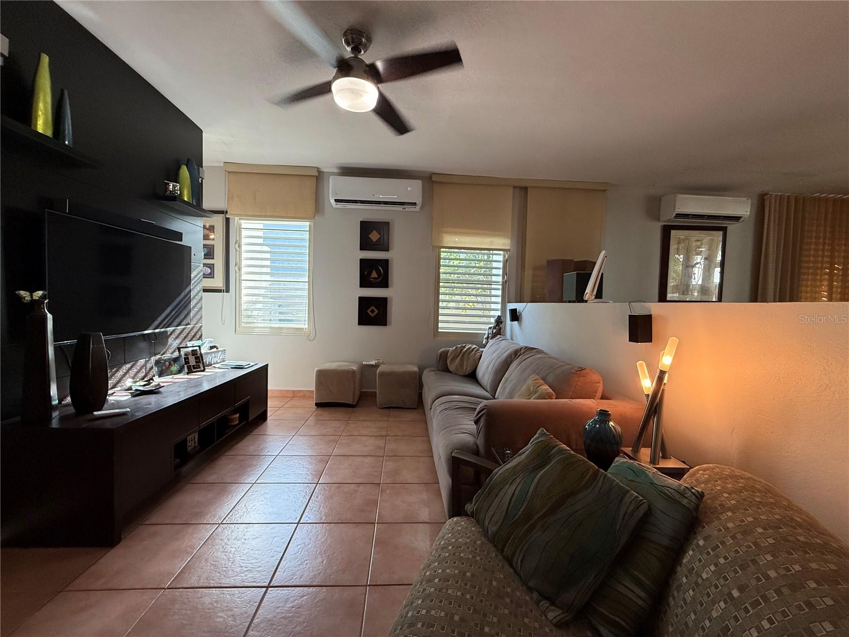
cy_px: 318
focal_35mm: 14
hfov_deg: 102.1
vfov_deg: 85.7
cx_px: 424
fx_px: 343
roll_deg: -2.2
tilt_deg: -2.2
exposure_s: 1/120
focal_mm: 2.22
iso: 250
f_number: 2.2
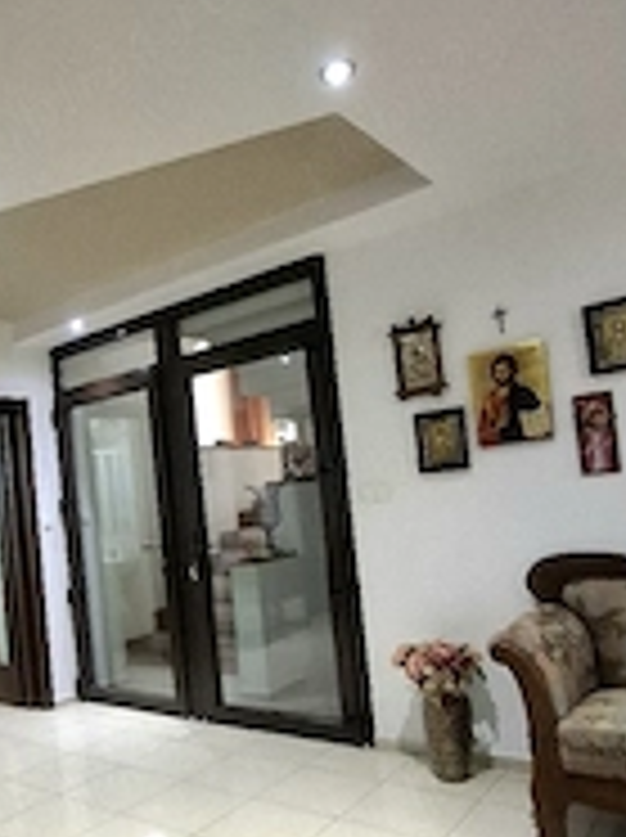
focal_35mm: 28
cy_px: 486
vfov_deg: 63.1
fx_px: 677
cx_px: 180
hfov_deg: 48.3
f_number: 2.2
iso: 160
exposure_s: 1/25
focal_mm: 1.74
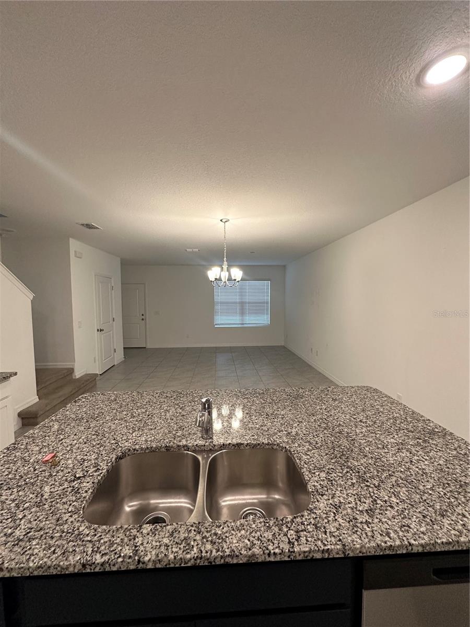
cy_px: 314
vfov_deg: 102.1
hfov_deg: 85.7
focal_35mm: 14
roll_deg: -0.1
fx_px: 253
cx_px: 235
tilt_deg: -3.8
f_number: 2.2
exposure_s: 1/120
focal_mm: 2.22
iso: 200
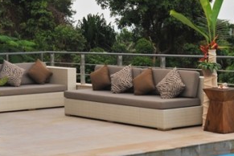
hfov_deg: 16.5
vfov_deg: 11.0
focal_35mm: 123
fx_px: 799
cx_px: 39
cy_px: -4
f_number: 13
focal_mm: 35
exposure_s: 1/125
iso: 400
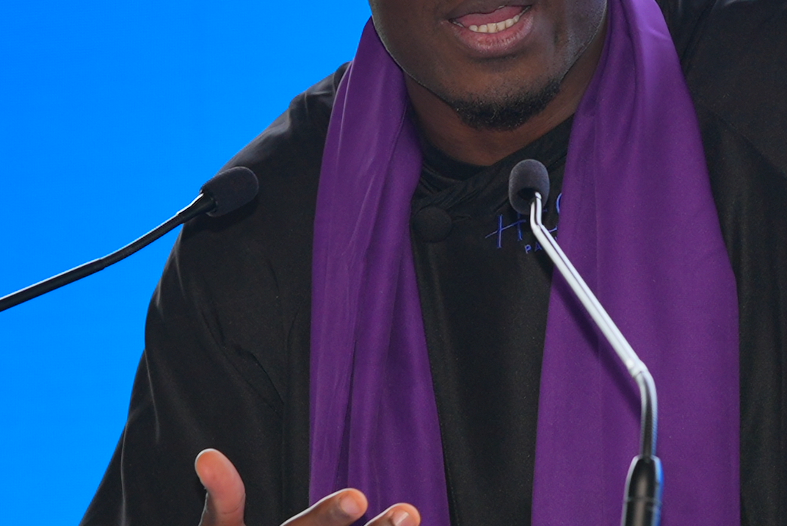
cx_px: 568
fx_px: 7174
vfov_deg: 4.2
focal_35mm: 328
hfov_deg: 6.3
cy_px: 54
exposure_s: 1/200
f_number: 4
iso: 160
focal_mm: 85
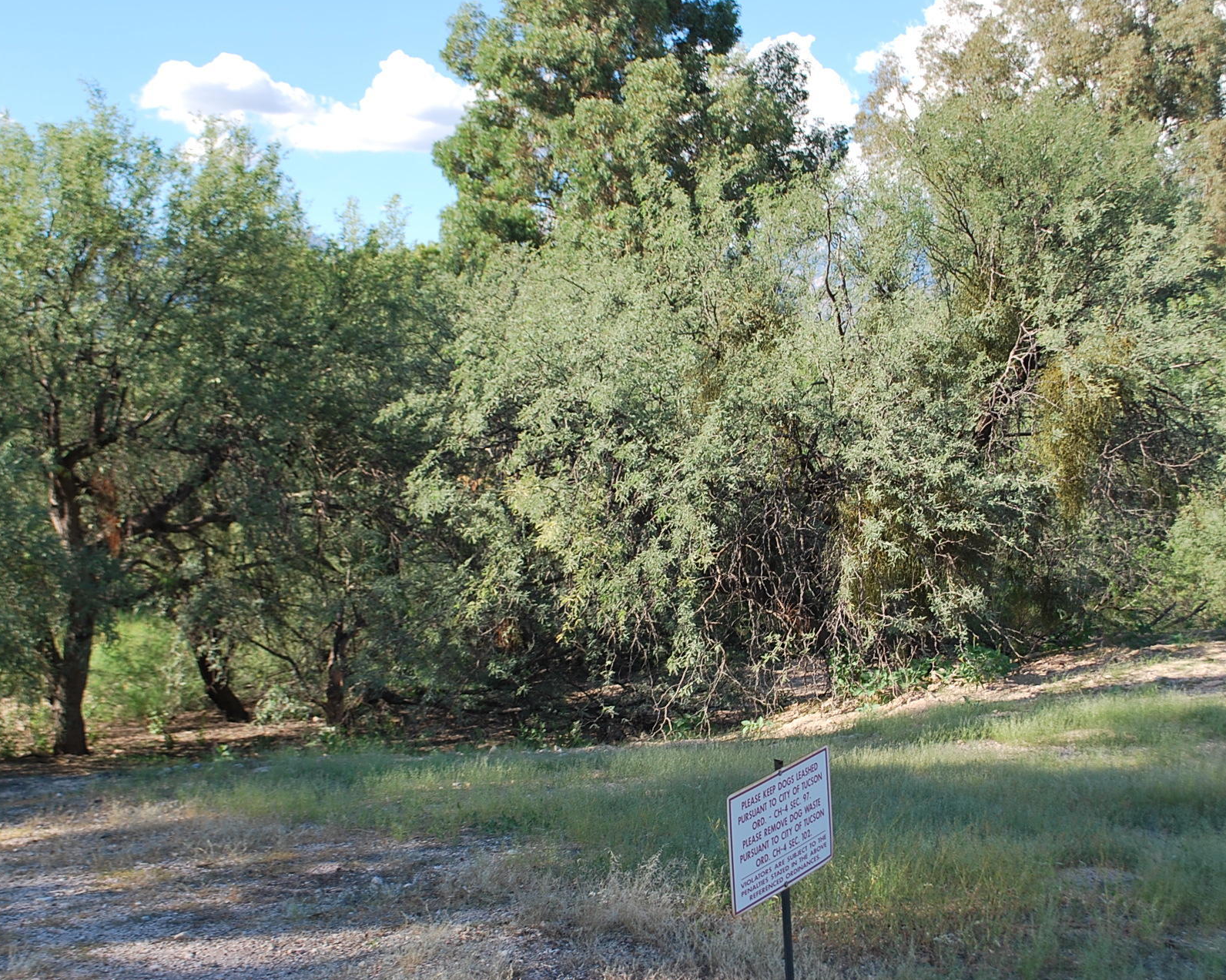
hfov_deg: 38.8
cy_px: 490
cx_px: 628
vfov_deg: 31.4
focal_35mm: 48
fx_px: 1741
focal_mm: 28
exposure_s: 1/160
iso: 100
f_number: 6.3
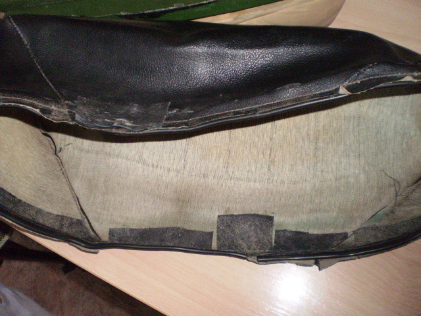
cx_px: 210
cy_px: 158
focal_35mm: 36
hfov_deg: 51.4
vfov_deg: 39.7
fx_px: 438
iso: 400
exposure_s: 1/250
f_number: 3.1
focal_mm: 6.3
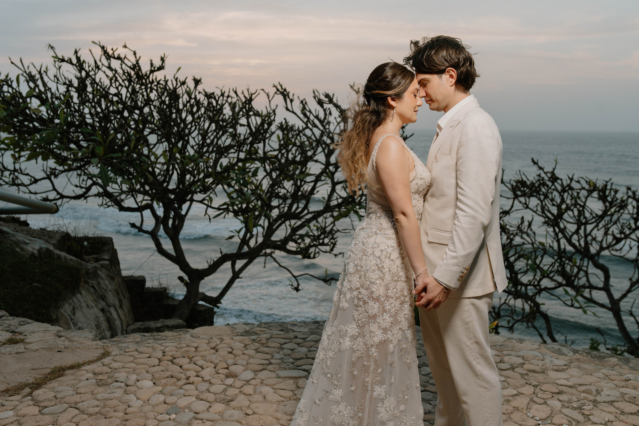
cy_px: 213
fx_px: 621
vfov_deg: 37.9
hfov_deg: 54.4
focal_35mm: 35
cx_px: 320
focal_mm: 35
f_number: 4.5
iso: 125
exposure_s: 1/200
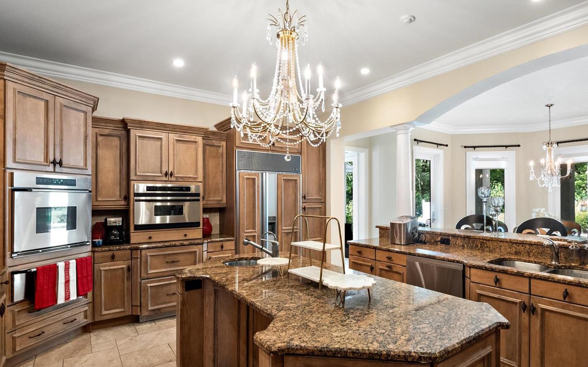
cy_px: 191
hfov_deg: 87.5
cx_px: 332
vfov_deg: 62.2
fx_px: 304
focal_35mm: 19
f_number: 8
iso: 400
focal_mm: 8
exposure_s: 1/60
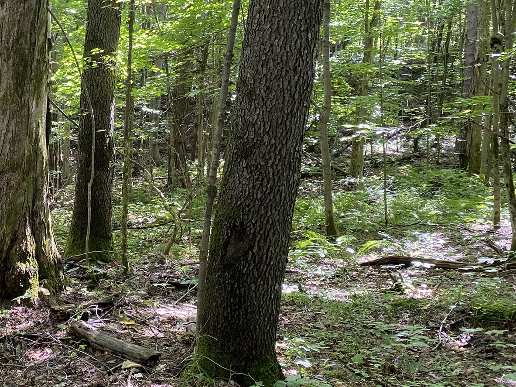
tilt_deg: -5.8
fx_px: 671
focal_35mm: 45
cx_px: 73
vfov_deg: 32.2
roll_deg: -0.3
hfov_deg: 39.7
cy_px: 173
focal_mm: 4.25
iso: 160
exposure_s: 1/60
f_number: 1.8
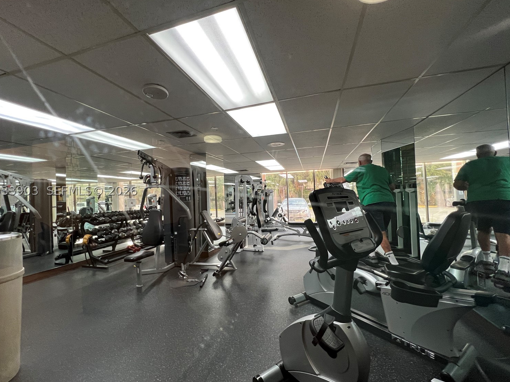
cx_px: 242
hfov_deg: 102.0
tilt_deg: +1.7
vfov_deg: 85.7
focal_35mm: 14
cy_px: 191
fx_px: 206
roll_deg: +1.7
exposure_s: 1/60
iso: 200
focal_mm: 1.57
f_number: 1.8
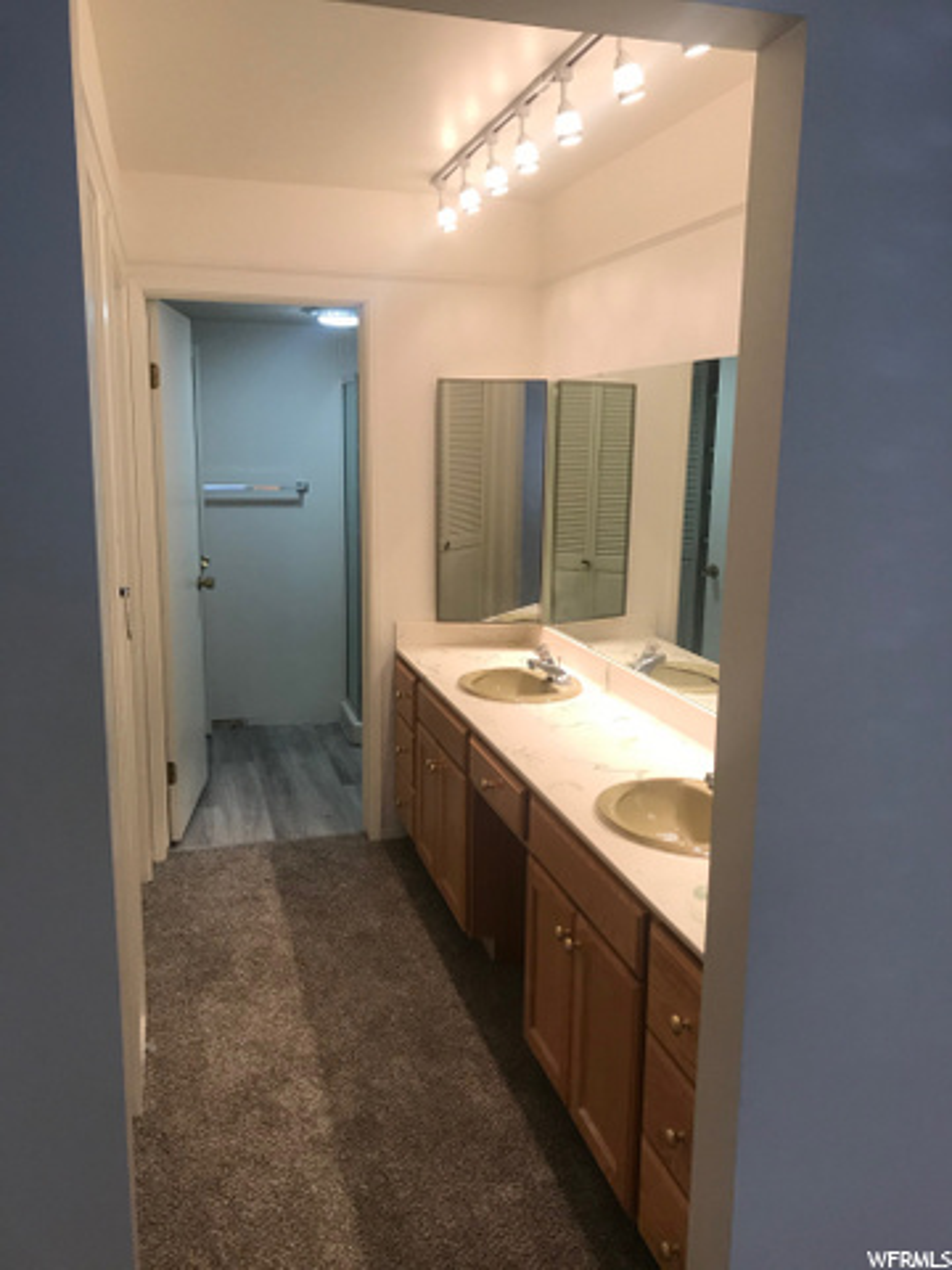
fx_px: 1027
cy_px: 635
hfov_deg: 49.7
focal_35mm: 28
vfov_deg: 63.4
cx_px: 476
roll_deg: -0.5
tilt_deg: -9.6
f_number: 1.8
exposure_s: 1/40
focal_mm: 3.99
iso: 25
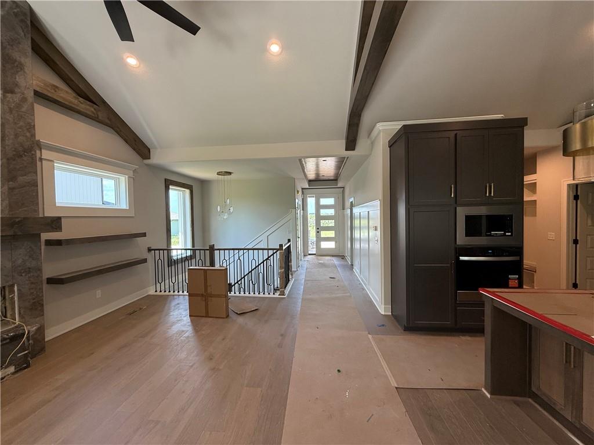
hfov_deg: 102.1
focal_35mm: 14
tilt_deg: -1.3
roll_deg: +0.5
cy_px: 222
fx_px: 240
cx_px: 297
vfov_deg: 85.7
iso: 100
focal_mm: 2.22
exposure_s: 1/99
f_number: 2.2
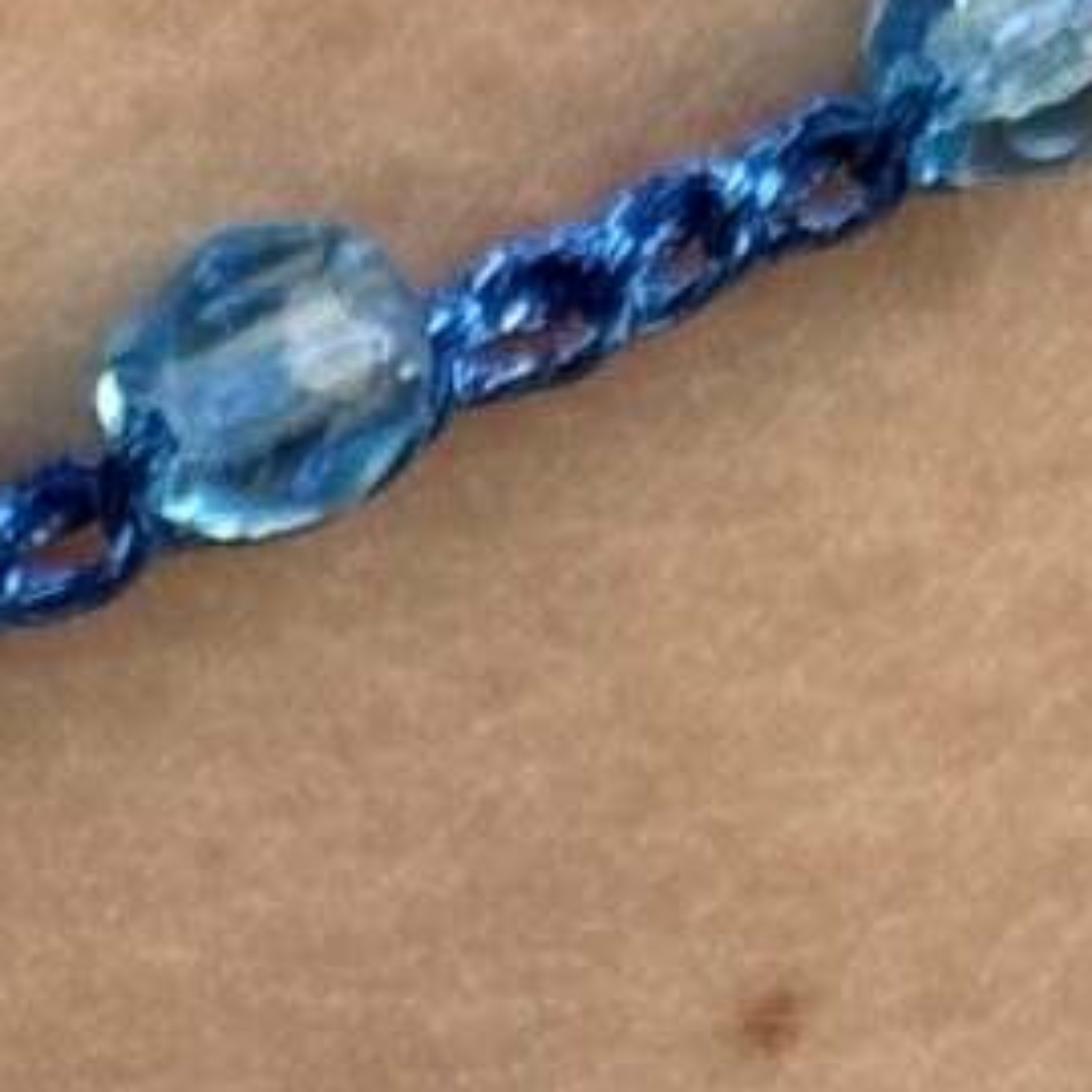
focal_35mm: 402
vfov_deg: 4.2
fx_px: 14348
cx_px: 0
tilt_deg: -13.2
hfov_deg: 4.4
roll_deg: +1.1
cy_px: 3458
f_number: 1.78
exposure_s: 1/1524
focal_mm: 6.76
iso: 64
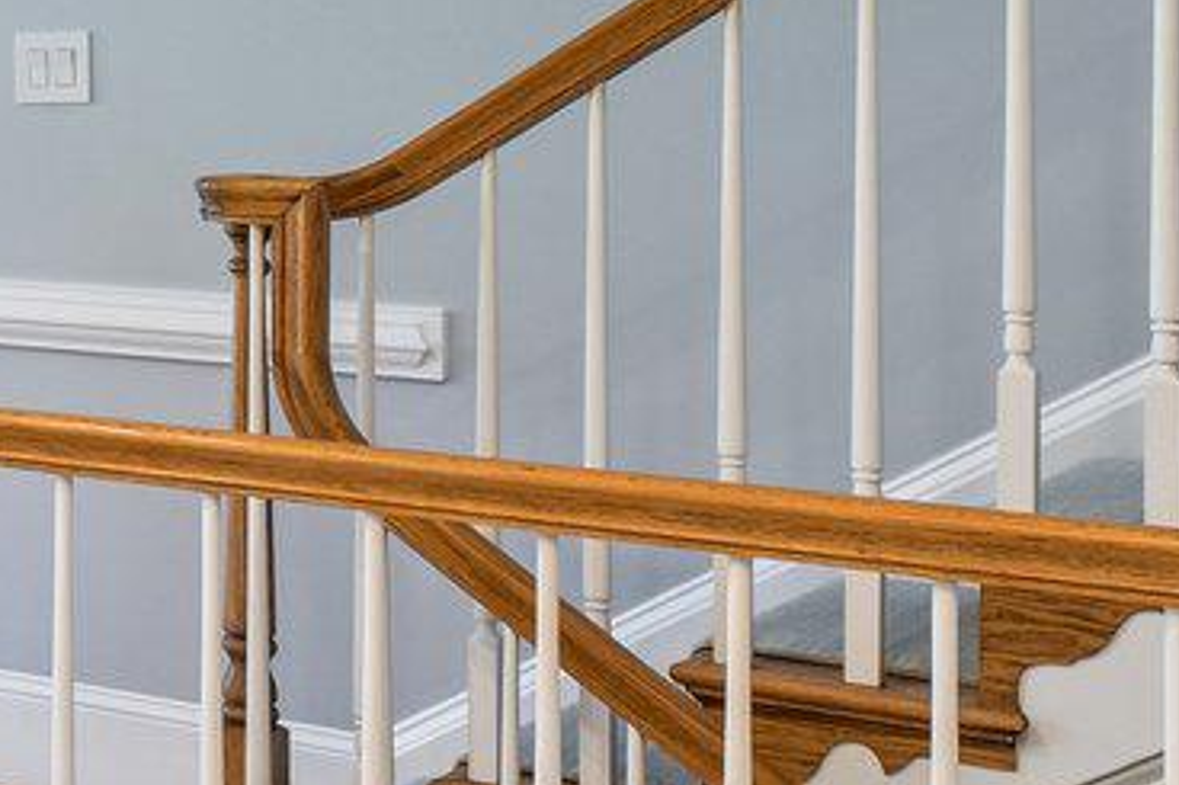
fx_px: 2553
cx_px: -1217
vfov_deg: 17.3
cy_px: 111
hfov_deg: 17.7
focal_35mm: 78
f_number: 8
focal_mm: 14
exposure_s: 1/15
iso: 160
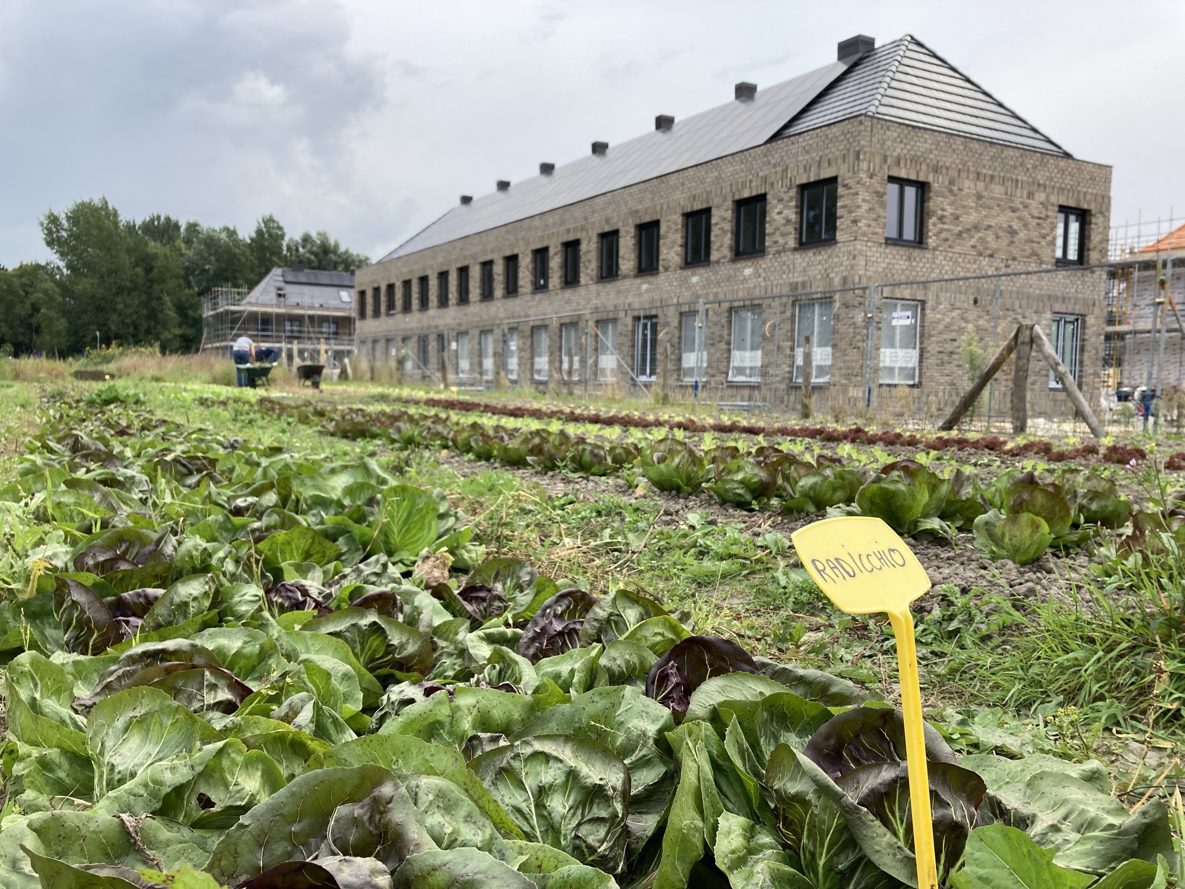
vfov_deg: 49.7
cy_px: 444
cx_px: 592
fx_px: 959
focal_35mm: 28
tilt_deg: -3.7
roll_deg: -0.9
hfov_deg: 63.4
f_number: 1.8
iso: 20
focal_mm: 3.99
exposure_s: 1/623
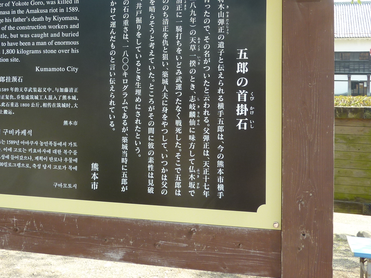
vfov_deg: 33.7
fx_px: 450
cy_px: 74
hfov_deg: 44.7
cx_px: 161
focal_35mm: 42
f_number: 3.5
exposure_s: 1/125
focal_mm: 4.1
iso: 80
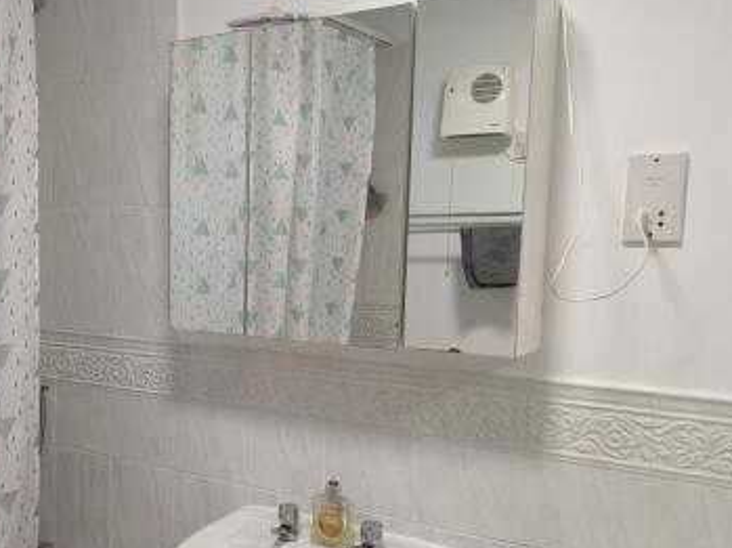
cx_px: 178
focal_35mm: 40
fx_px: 845
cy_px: 324
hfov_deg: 45.2
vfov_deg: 35.8
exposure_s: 1/33.3
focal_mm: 6.81
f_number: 1.85
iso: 107
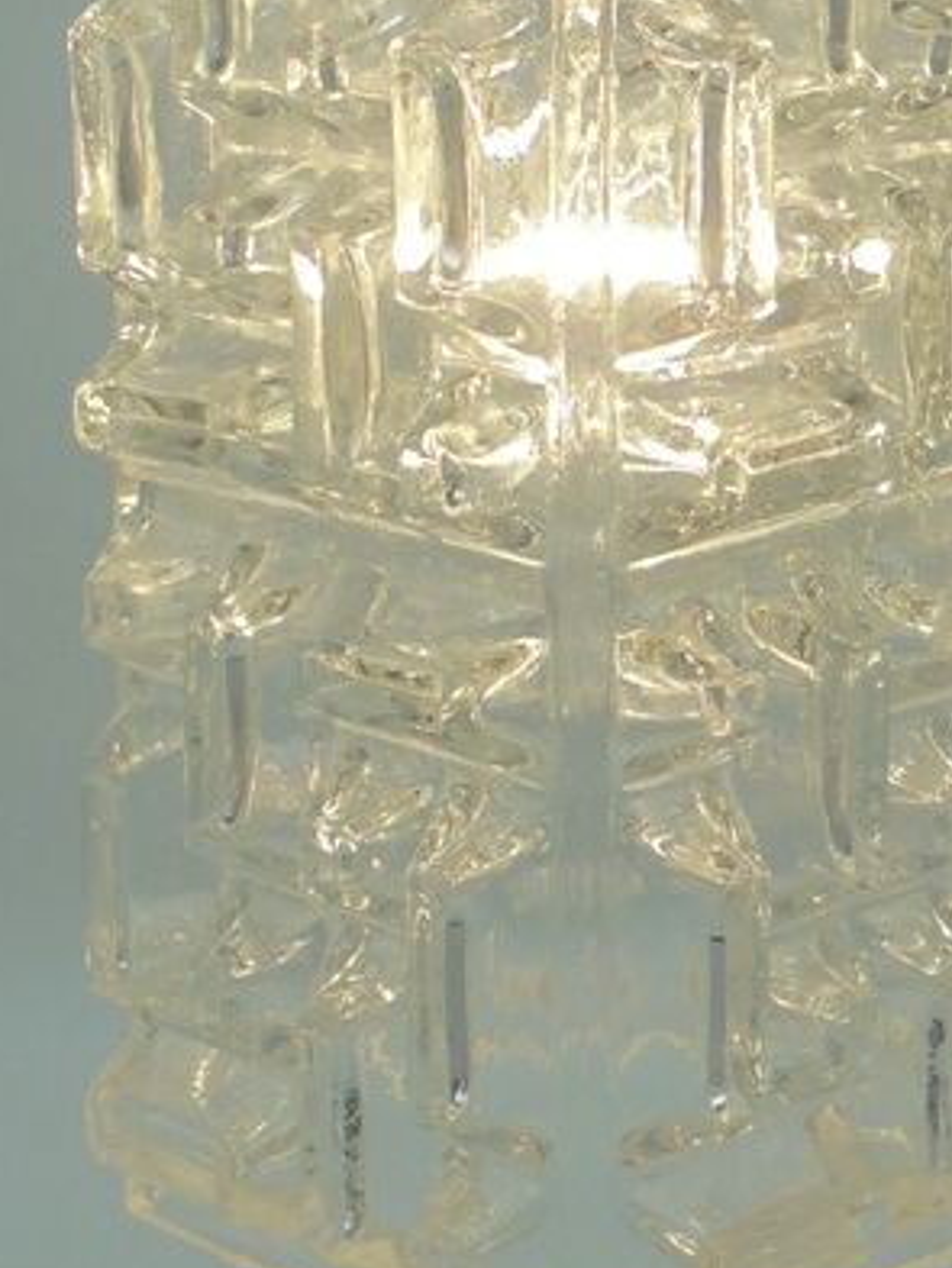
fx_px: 3188
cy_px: 177
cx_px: 602
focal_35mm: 87
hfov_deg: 17.0
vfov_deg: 22.1
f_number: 4.2
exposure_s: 1/200
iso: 100
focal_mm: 6.9
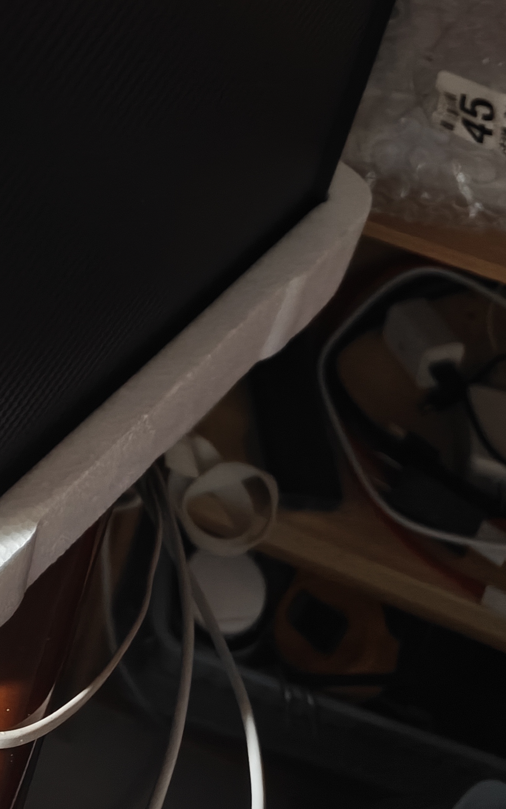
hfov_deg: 18.9
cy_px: -176
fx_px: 1412
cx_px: -150
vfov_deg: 27.8
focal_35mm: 64
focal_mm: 5.59
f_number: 1.8
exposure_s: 1/33
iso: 1250
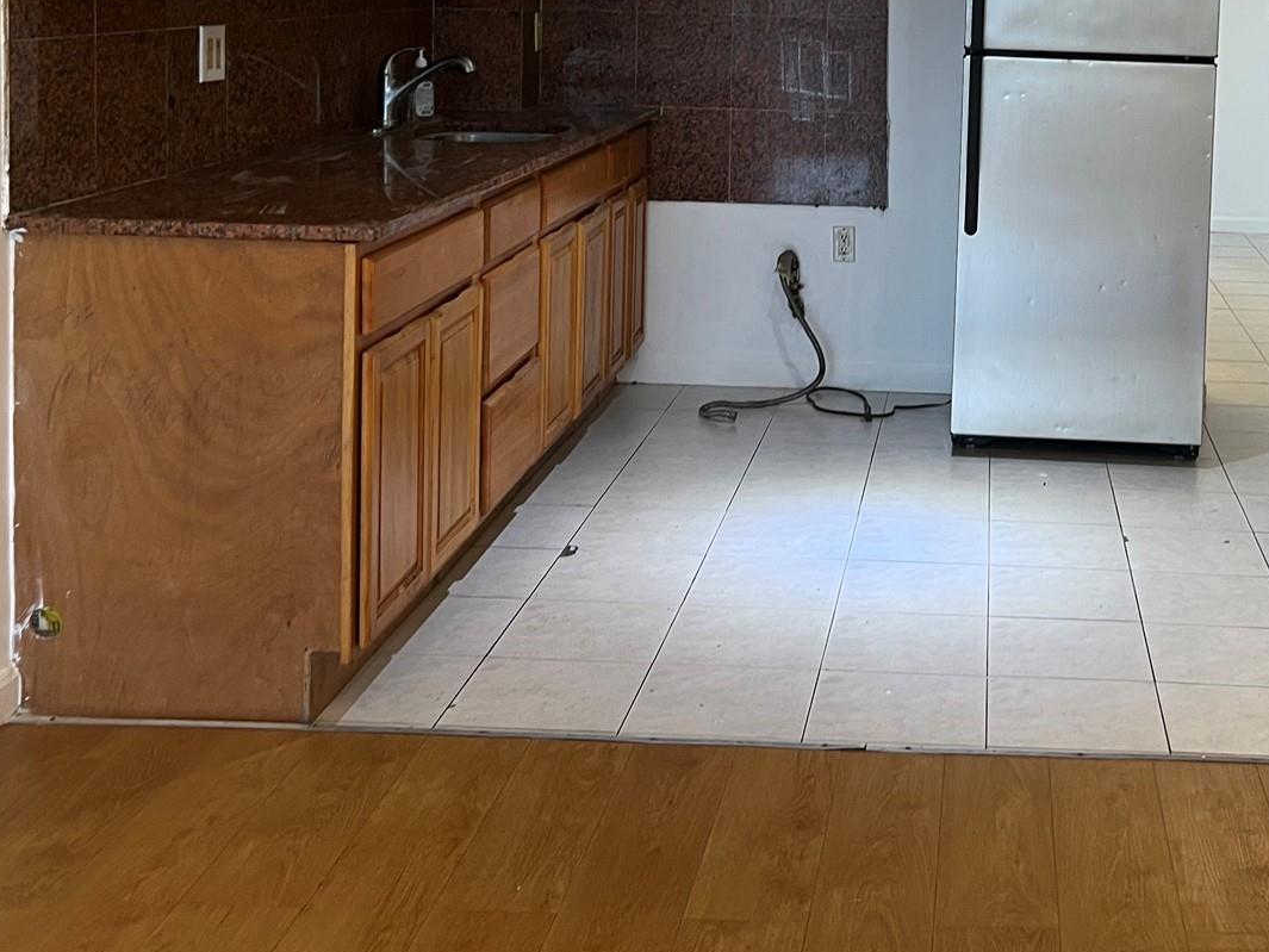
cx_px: 963
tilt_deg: -4.9
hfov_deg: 37.2
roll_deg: -2.0
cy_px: 64
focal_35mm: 50
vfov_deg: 27.8
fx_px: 1833
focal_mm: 5.7
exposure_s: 1/60
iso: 80
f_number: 1.5
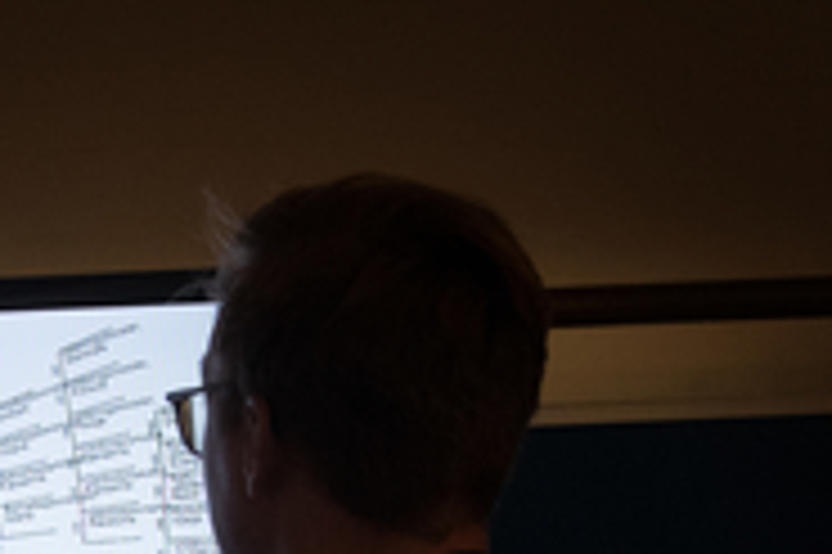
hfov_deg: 18.5
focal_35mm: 104
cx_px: -207
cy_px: 840
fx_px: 2401
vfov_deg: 12.5
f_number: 5.6
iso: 3200
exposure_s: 1/400
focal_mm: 32
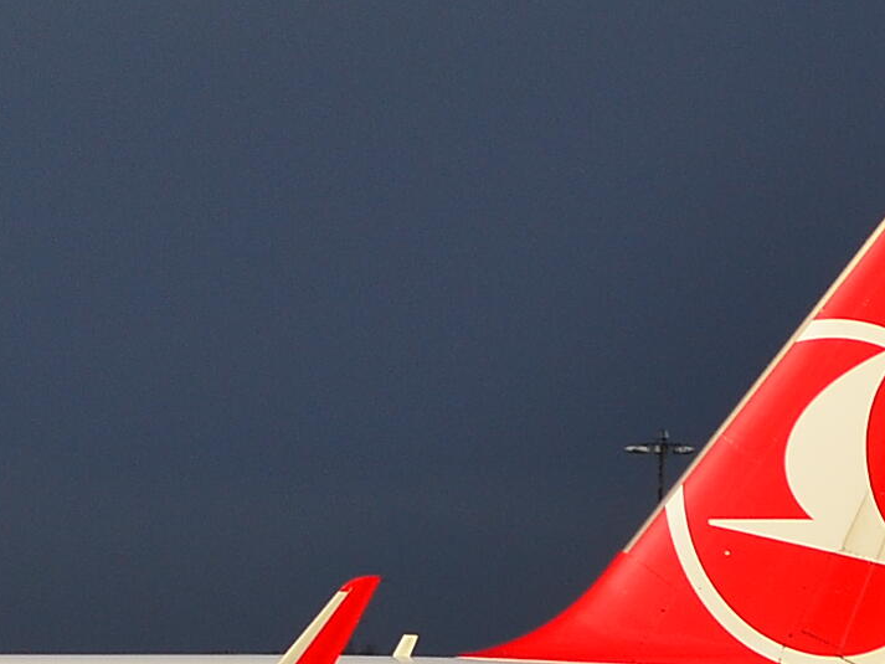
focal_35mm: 1791
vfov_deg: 0.8
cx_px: -694
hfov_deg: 1.1
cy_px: 753
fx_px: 45797
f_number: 6.3
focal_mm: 240
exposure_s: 1/2000
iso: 200
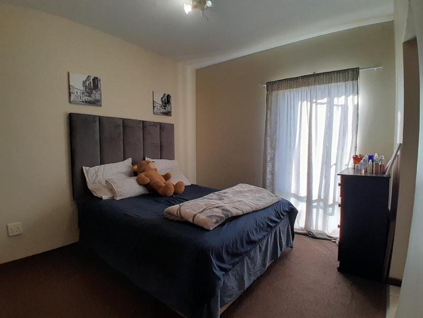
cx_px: 212
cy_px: 159
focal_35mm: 17
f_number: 2.2
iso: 80
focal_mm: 1.46
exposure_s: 1/50
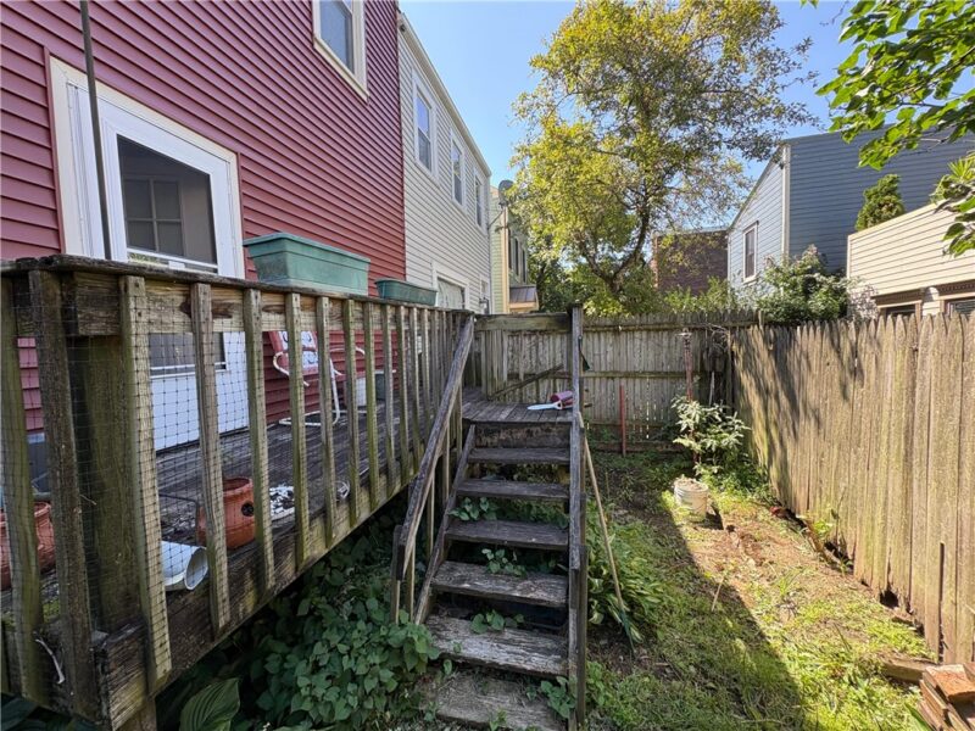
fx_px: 394
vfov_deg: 85.7
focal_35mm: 14
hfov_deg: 102.1
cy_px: 366
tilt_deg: -2.1
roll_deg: +3.1
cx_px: 488
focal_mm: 2.22
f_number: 2.2
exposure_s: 1/166
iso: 64
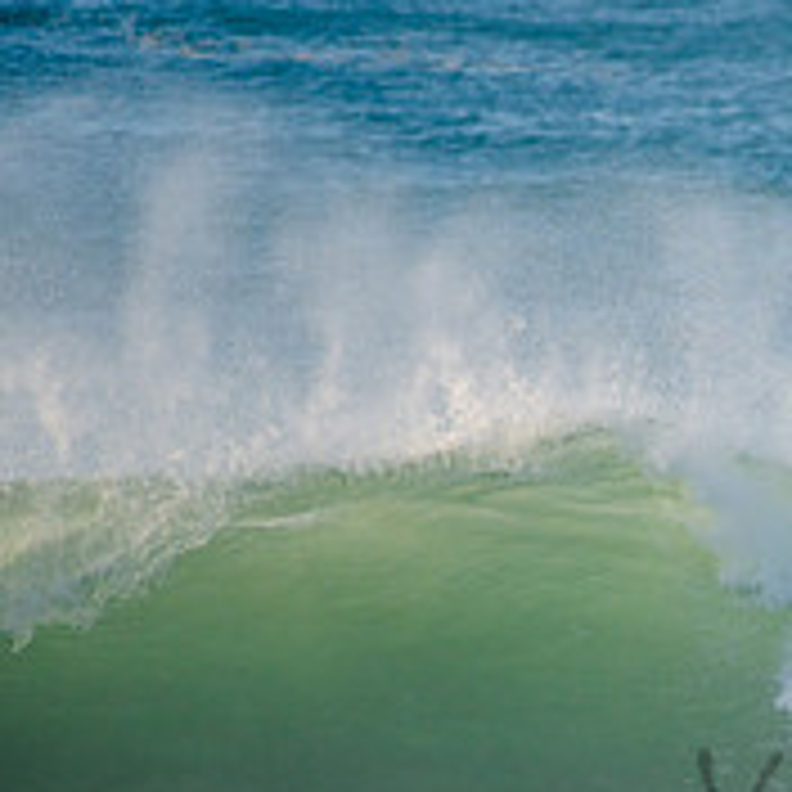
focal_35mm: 1398
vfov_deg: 1.3
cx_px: 1161
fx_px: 36188
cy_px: 781
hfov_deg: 1.3
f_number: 5.6
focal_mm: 500
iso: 220
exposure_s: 1/1600
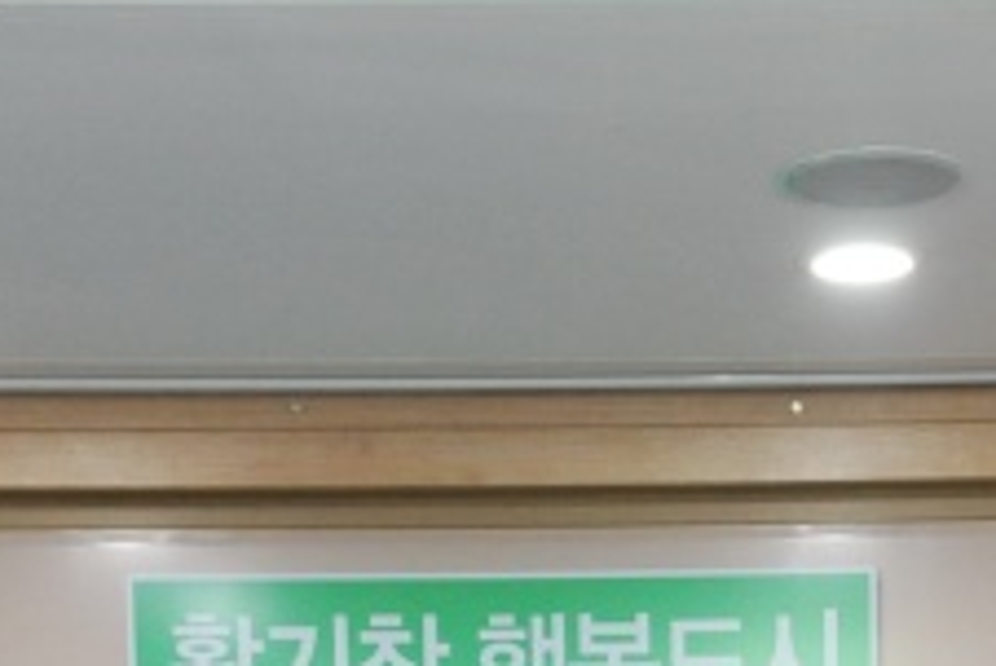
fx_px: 2934
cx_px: 767
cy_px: 1321
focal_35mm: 106
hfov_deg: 19.1
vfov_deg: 11.6
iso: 2000
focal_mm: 24
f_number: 6.3
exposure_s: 1/125
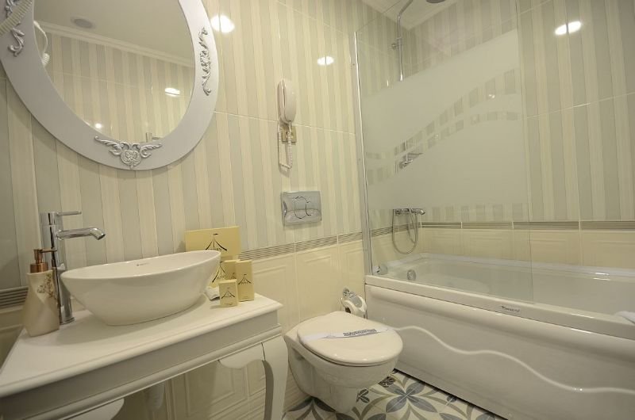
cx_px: 318
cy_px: 210
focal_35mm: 15
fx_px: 264
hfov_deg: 100.5
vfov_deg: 77.1
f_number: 7.1
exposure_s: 1/2
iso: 100
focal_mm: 10
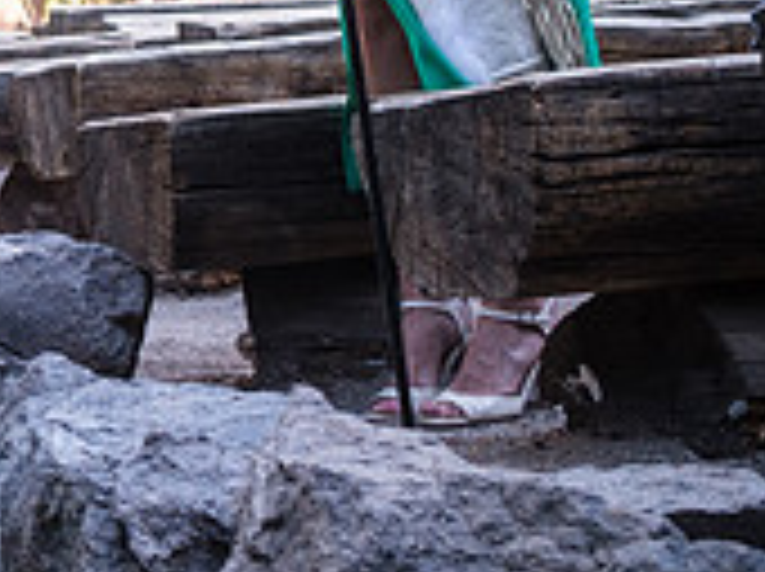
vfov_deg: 12.5
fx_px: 2538
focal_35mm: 115
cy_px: -169
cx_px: -531
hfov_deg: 15.2
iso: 160
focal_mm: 23
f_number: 3.6
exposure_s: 1/80
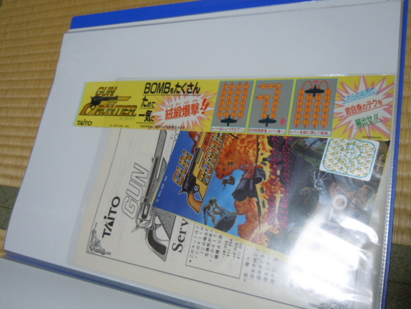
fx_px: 356
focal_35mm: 30
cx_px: 206
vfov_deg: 46.8
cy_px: 154
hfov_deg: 60.0
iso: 400
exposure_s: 1/50
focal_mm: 5.4
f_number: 3.5
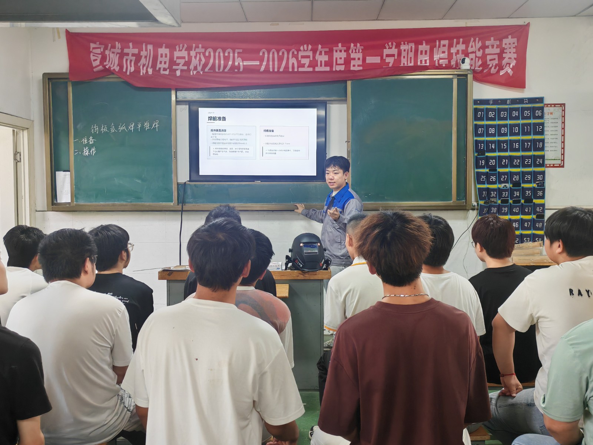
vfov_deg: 41.8
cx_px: 296
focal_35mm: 34
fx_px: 582
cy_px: 222
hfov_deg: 54.0
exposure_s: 1/110
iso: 250
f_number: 1.9
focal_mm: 5.52
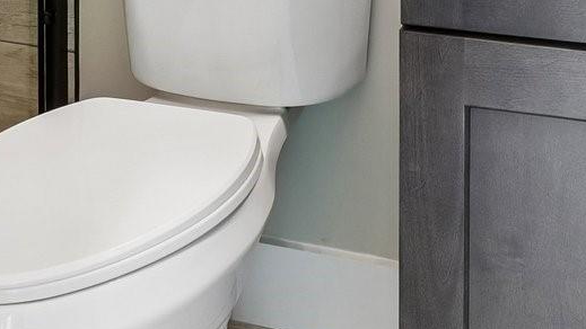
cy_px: -296
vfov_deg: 15.9
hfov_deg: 33.4
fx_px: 963
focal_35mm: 62
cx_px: 408
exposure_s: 1/8
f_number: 8
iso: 400
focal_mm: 10
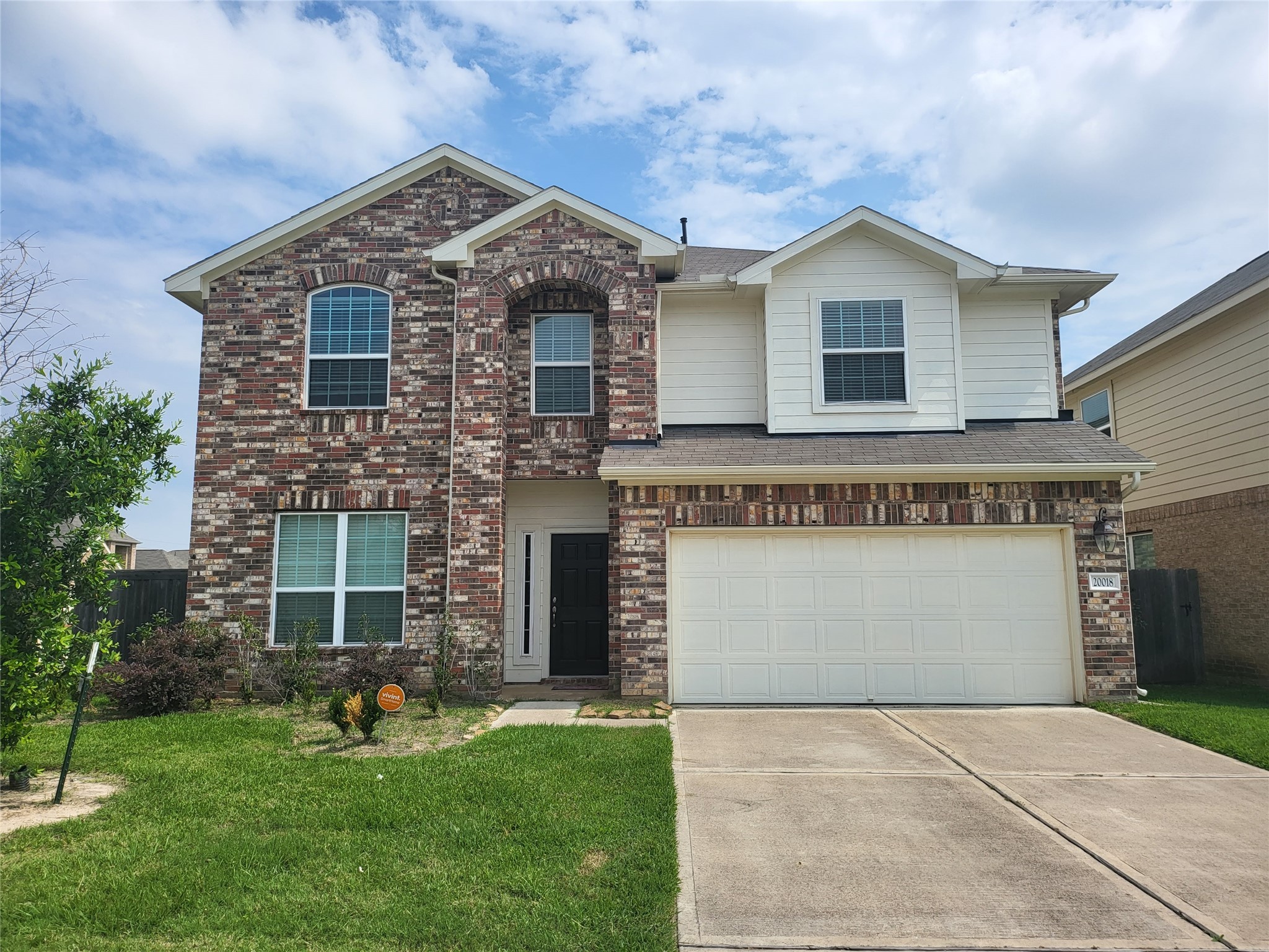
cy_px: 476
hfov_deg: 71.6
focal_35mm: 24
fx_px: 880
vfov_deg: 56.8
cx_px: 634
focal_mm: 5
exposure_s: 1/3559
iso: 40
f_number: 1.8
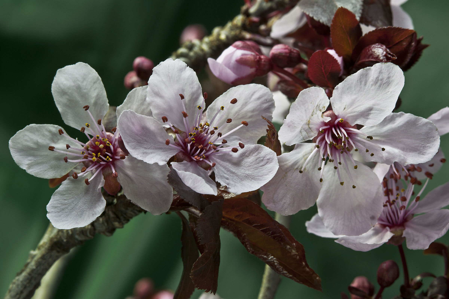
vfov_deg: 13.0
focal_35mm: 105
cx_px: 224
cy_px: 150
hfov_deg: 19.5
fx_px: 1309
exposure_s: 1/5
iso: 200
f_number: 16
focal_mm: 105
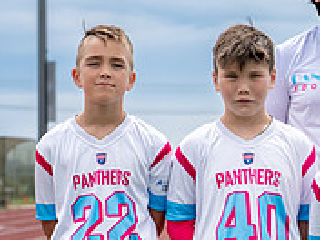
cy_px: 213
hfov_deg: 10.2
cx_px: 383
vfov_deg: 7.8
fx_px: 1766
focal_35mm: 191
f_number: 3.5
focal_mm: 50
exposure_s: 1/1600
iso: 100
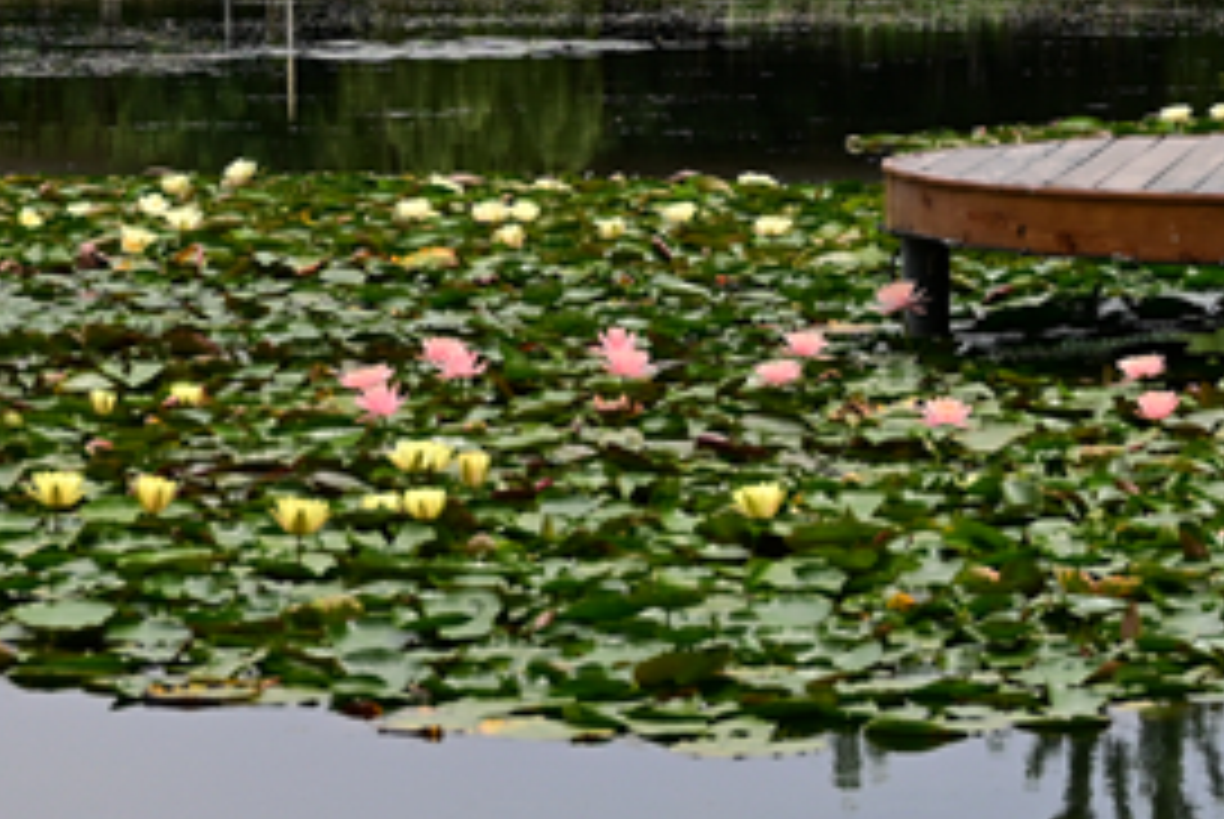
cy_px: 14
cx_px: 904
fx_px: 7045
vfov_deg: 6.6
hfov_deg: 9.9
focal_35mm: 207
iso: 100
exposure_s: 1/640
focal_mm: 47
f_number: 4.5
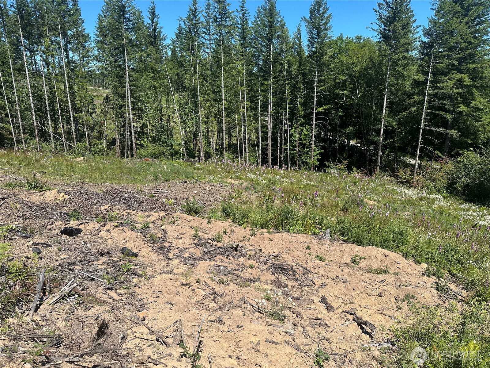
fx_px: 340
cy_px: 184
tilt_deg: -14.1
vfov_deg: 56.8
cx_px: 245
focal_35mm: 24
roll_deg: +0.1
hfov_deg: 71.6
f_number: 1.78
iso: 80
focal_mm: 6.86
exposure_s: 1/3472
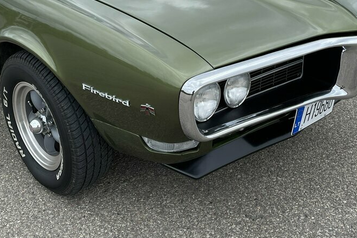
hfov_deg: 40.0
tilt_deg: -19.5
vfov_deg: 26.9
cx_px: 127
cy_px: 44
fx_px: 486
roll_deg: +3.5
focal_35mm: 49
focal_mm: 4.2
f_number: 1.6
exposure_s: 1/917
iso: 32
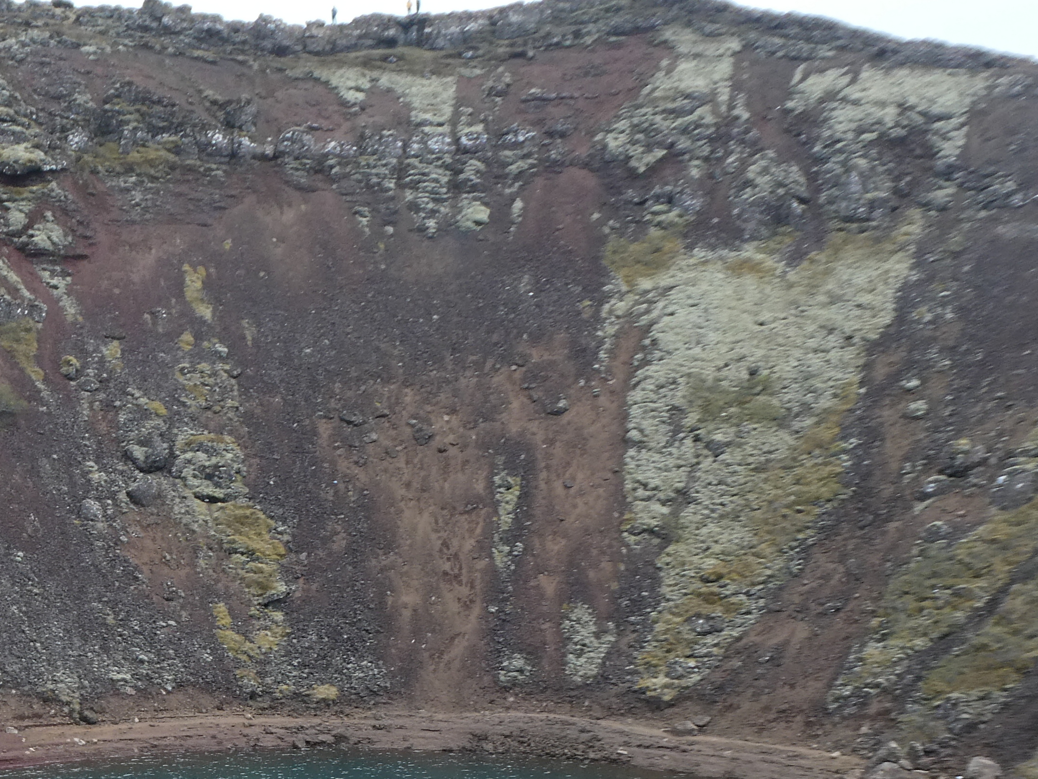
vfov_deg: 17.1
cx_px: 77
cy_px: 835
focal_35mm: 84
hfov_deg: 22.6
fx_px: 2519
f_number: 3.7
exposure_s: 1/160
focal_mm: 6.3
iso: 80
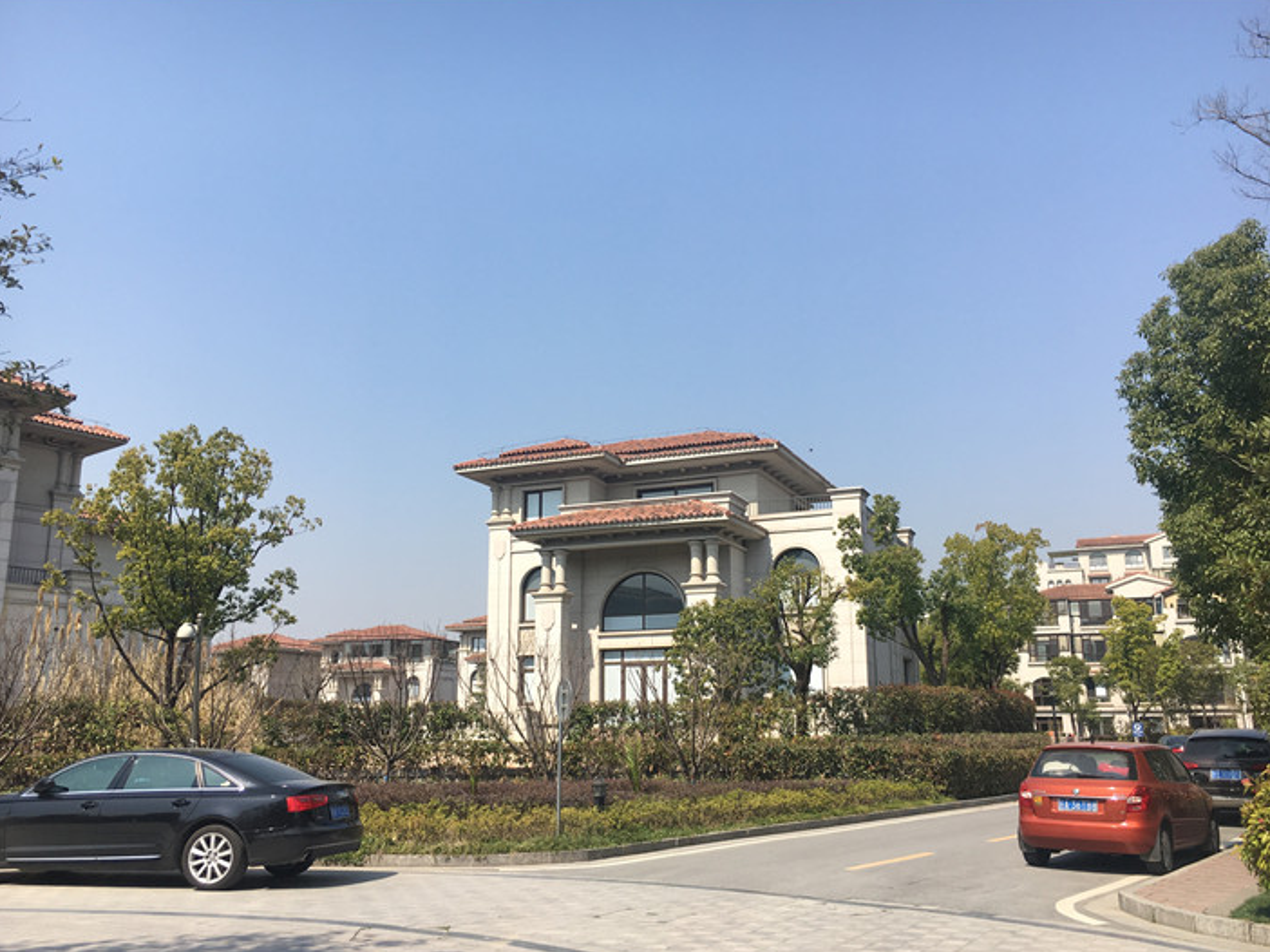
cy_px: 500
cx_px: 631
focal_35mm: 31
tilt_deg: +10.5
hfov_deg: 58.4
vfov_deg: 45.4
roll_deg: -0.2
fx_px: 1137
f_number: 2.2
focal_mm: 4.15
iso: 25
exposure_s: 1/1508
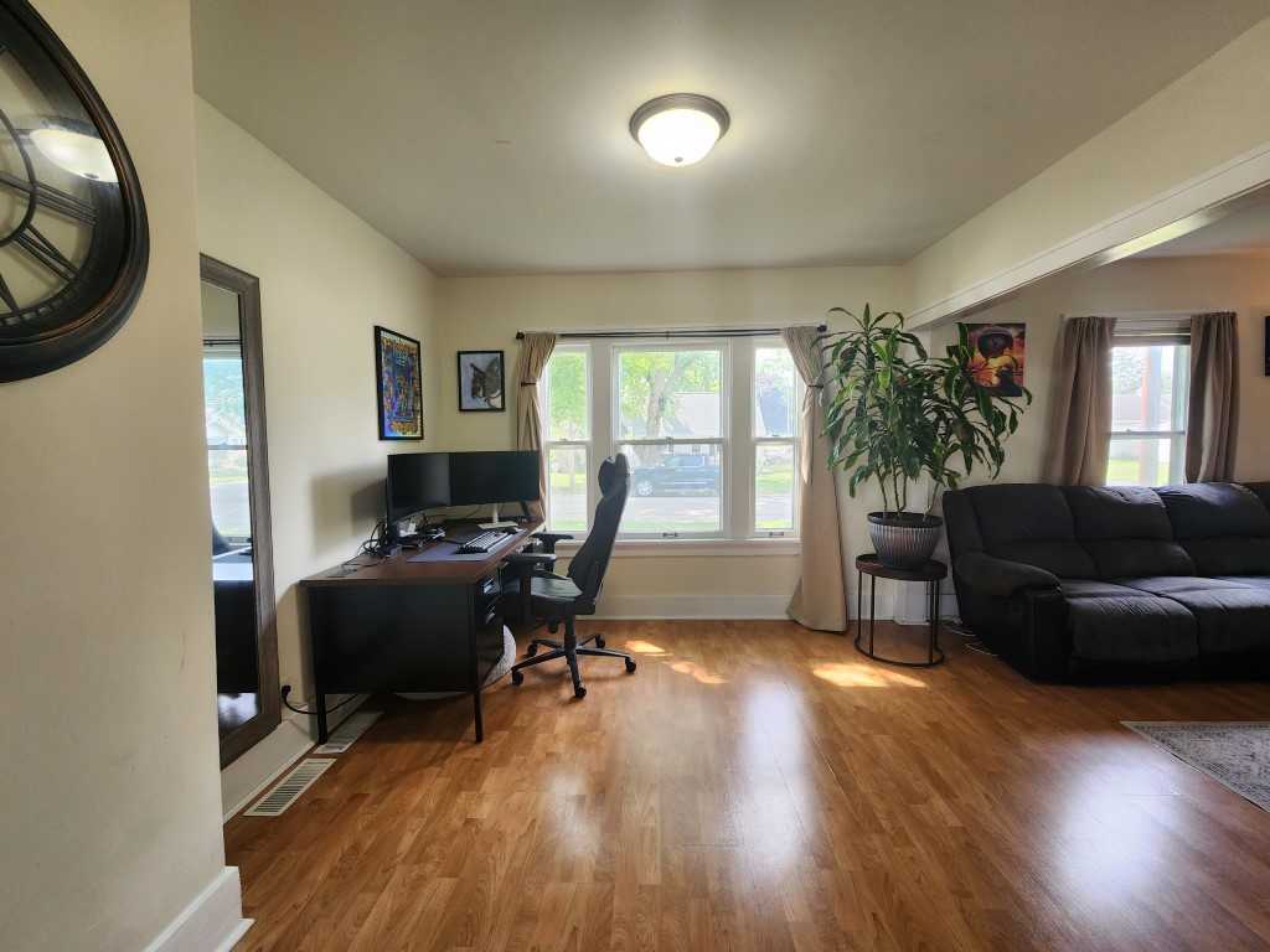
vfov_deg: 89.9
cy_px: 476
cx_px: 635
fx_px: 477
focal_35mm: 13
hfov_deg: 106.2
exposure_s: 1/60
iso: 160
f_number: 2.2
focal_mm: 2.2
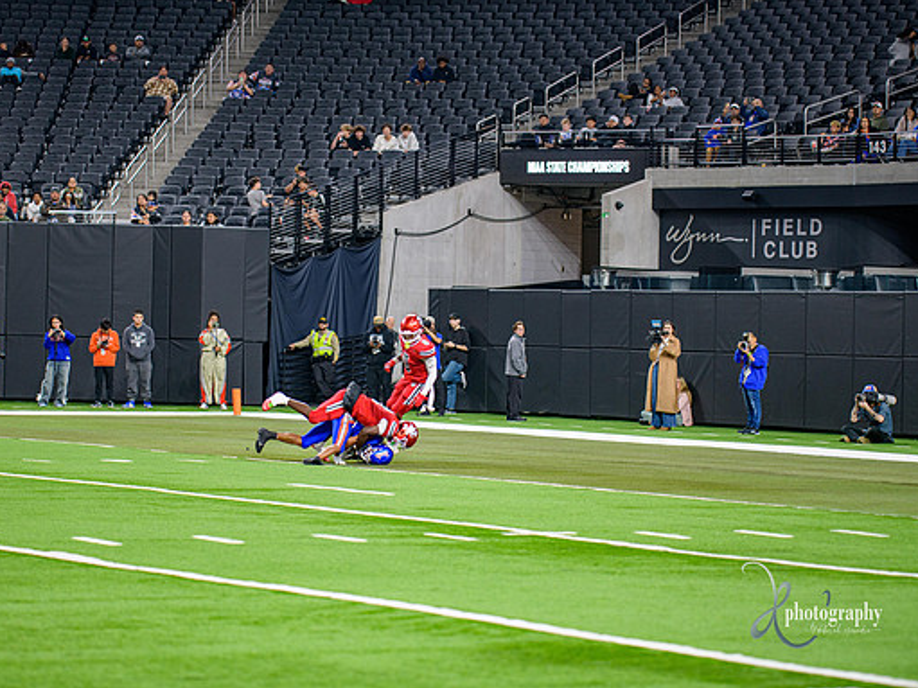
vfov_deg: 11.3
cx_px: 413
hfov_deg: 15.1
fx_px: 3473
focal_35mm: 131
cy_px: 346
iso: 1000
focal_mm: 120
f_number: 2.8
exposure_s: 1/400
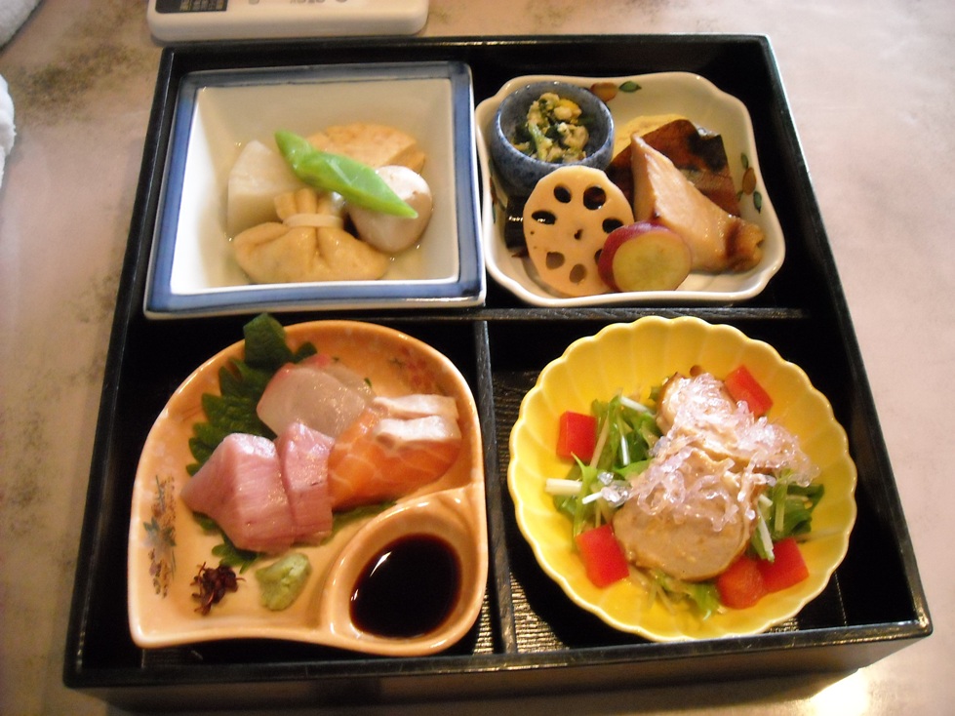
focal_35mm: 35
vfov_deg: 40.7
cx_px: 478
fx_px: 965
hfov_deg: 52.6
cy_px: 358
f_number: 2.8
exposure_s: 1/15
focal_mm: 5.7
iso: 800
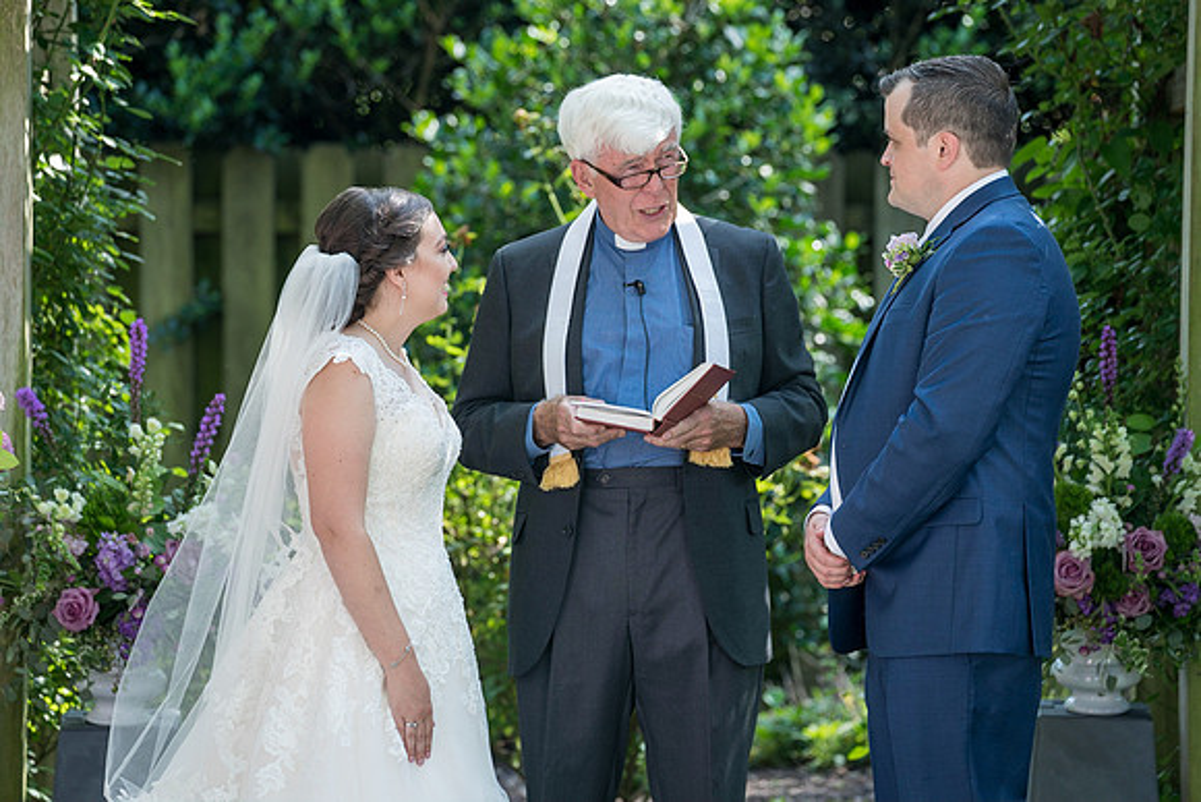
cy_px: 401
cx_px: 600
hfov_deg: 10.9
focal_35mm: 189
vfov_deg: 7.3
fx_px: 6306
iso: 200
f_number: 4.5
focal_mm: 189
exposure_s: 1/200
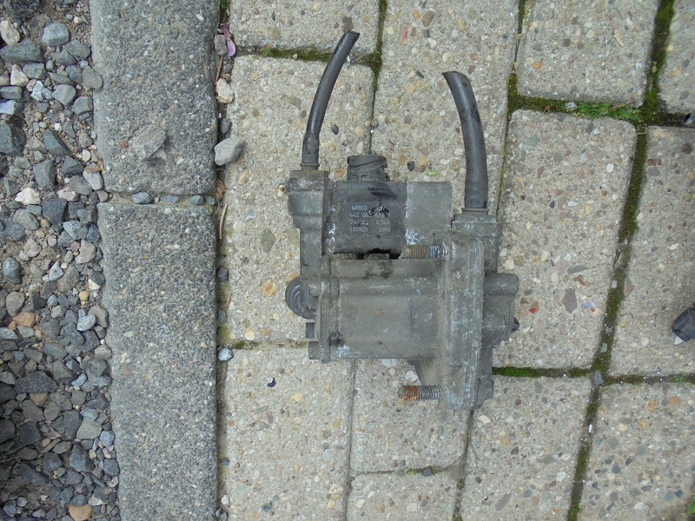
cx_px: 348
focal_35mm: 26
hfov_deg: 67.3
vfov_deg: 53.1
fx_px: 522
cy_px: 260
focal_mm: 4.6
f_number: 3.5
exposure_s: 1/200
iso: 100
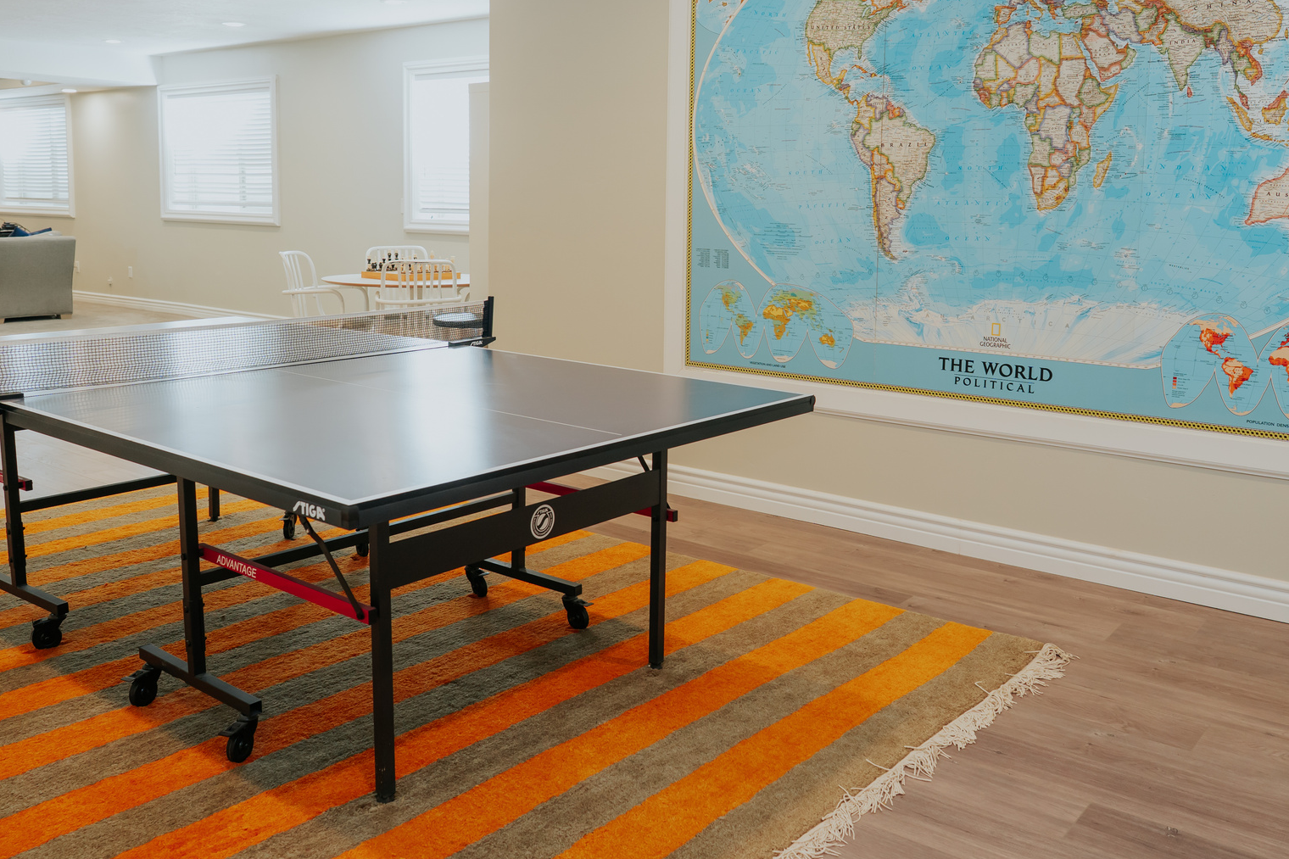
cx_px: 662
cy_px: 329
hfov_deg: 57.2
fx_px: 1181
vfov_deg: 39.7
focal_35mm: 33
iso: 400
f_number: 5
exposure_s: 1/15
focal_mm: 24
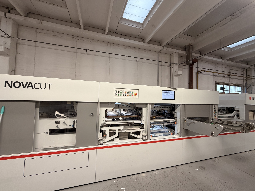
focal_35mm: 14
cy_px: 96
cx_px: 128
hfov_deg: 102.1
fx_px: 103
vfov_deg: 85.7
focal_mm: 2.22
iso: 200
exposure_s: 1/100
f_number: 2.2
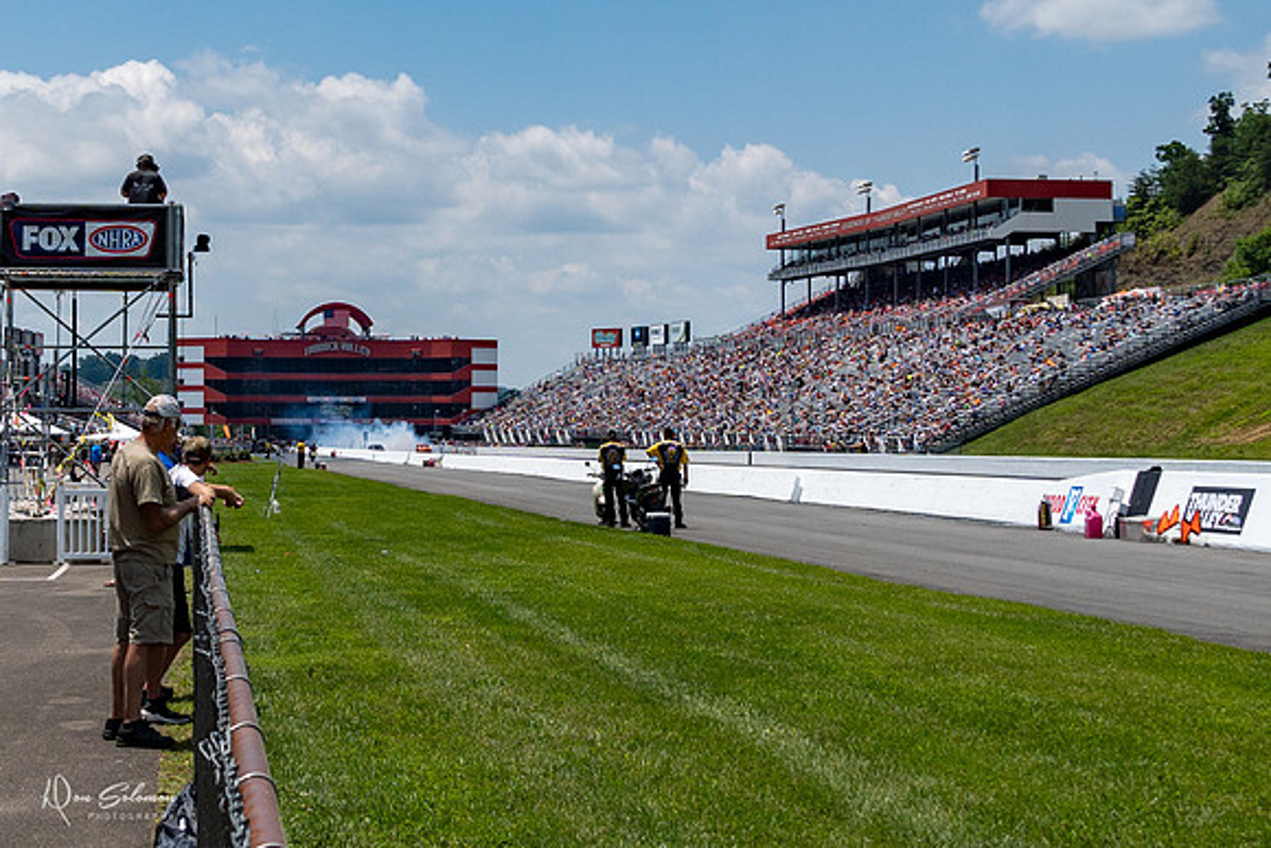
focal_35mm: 67
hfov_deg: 29.7
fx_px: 2383
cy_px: 247
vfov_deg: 20.1
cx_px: 423
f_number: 5.6
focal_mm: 18
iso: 100
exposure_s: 1/2000
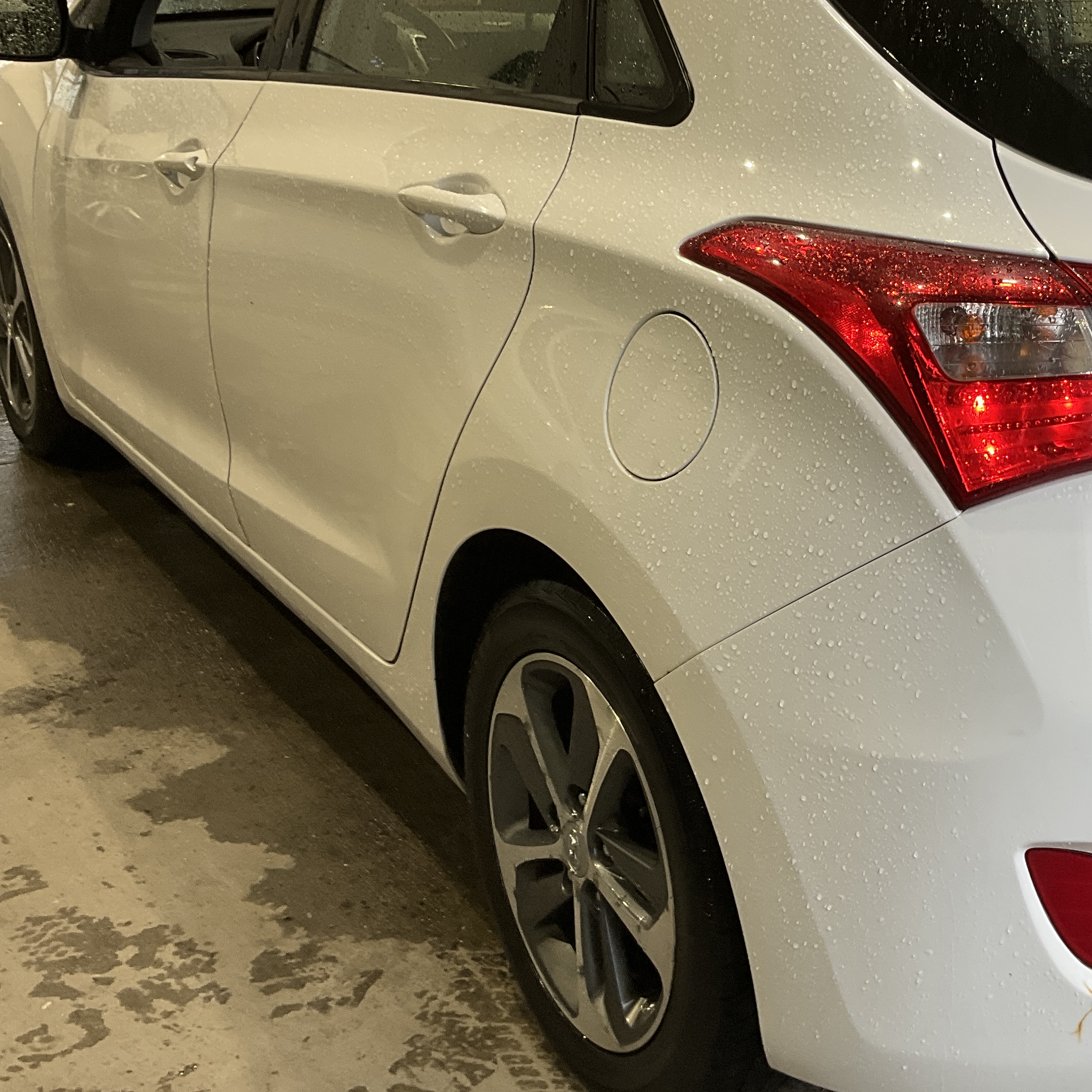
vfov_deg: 34.6
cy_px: 449
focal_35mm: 49
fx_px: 1749
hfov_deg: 33.3
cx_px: 927
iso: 50
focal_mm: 3
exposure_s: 1/120
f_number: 1.8
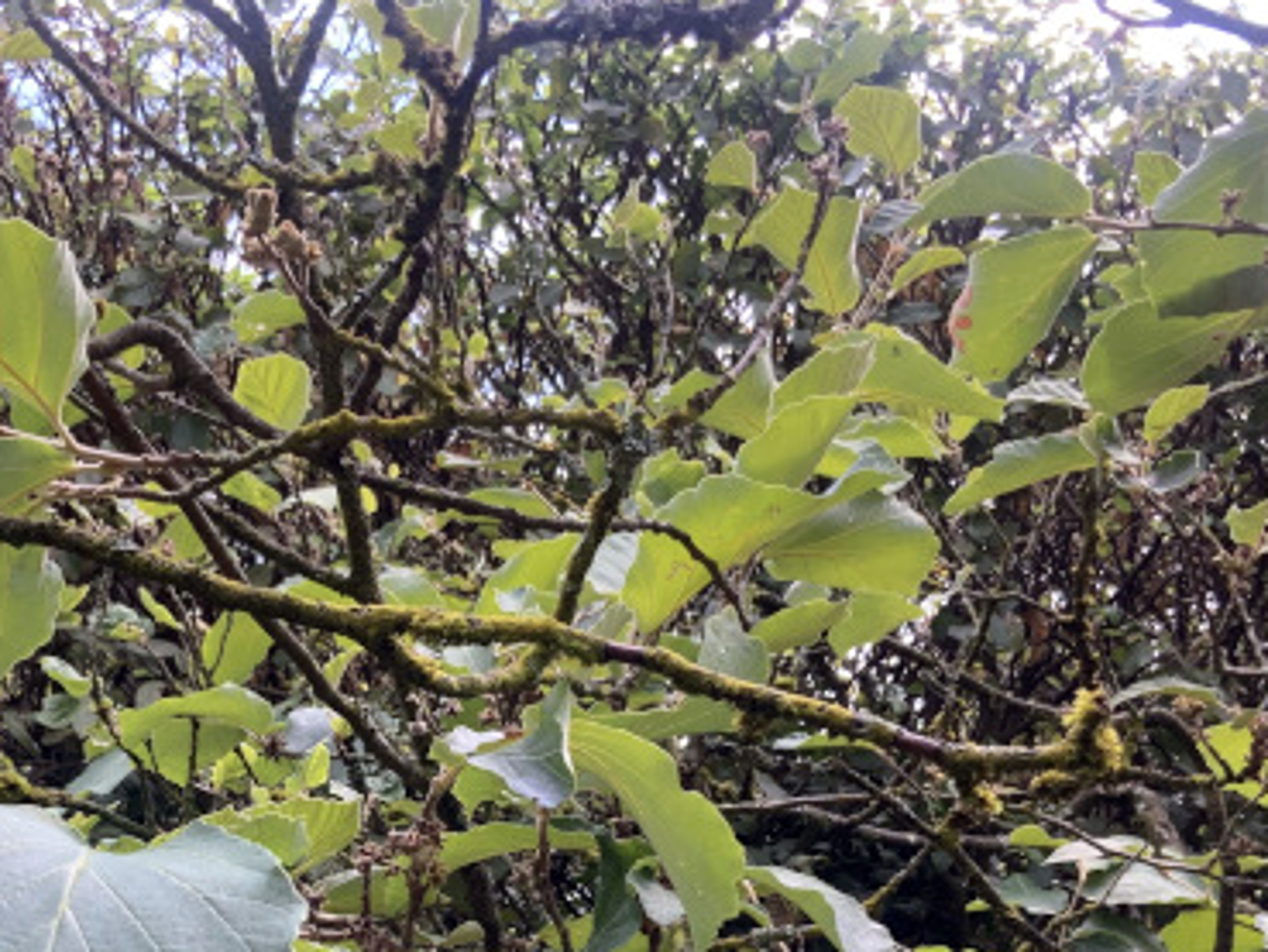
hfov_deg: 32.1
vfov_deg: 24.1
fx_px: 2162
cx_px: 309
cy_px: 861
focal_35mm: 59
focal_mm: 3
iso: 16
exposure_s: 1/215
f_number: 1.8
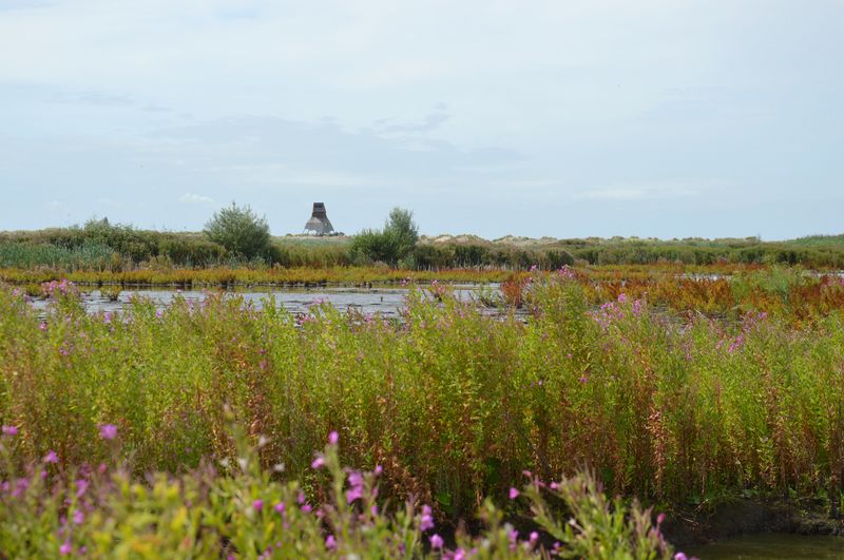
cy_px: 280
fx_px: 1826
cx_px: 422
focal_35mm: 78
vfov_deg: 17.4
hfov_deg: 26.0
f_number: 9
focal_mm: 52
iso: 100
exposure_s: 1/320
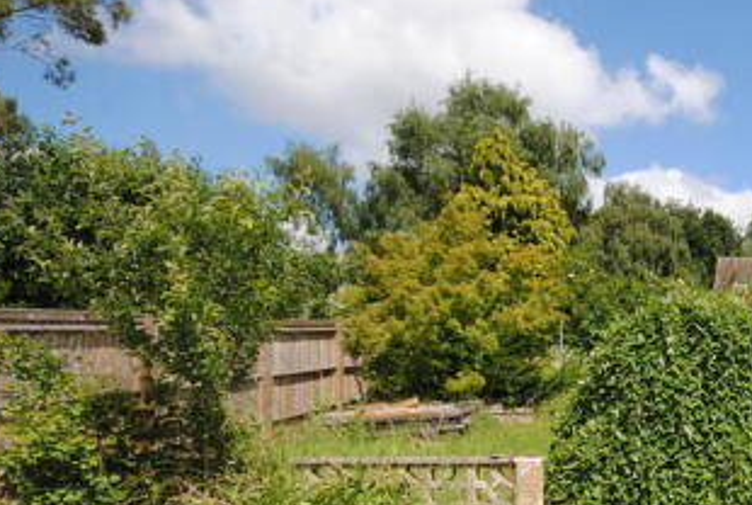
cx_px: 758
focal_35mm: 41
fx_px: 859
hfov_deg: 41.0
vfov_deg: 32.1
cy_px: 385
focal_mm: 13
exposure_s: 1/250
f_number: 8
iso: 100
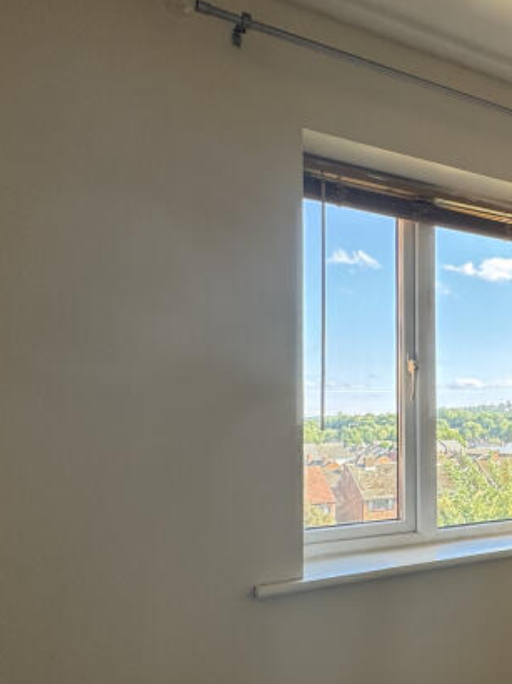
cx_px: 619
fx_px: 691
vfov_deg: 52.3
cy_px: 410
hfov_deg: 33.1
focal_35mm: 35
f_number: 2.2
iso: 50
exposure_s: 1/99
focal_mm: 2.22
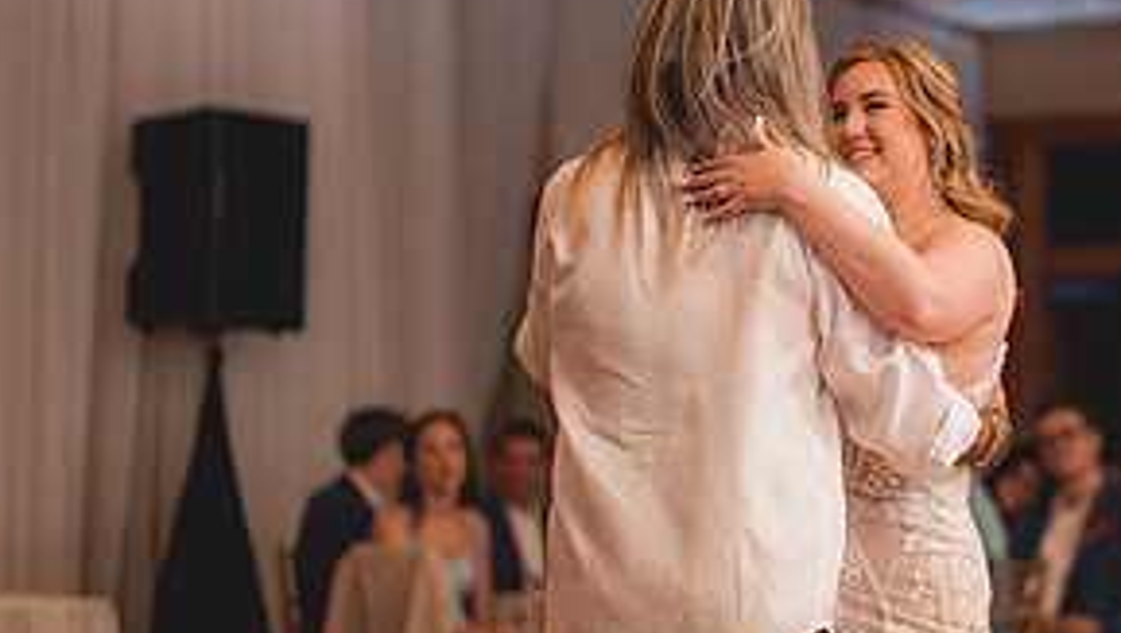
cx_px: 877
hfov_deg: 20.2
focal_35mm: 105
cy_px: 316
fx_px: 3123
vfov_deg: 11.6
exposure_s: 1/250
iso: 125
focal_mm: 50
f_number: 1.2
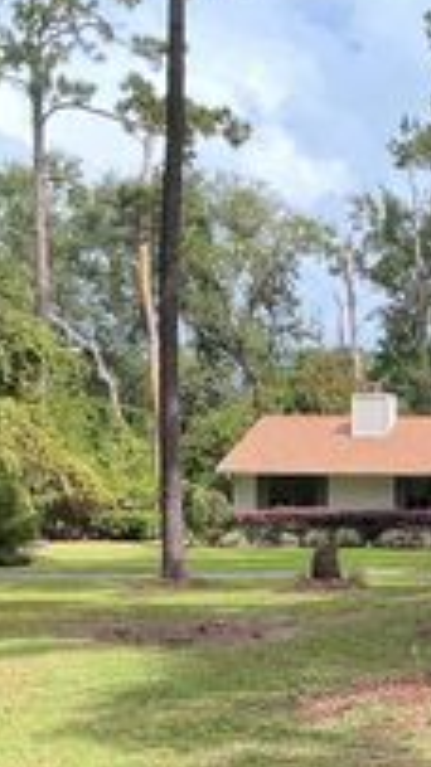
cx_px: 514
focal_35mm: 78
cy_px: 531
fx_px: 1587
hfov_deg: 15.0
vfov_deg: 27.0
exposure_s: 1/450
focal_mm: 3
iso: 25
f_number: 1.8
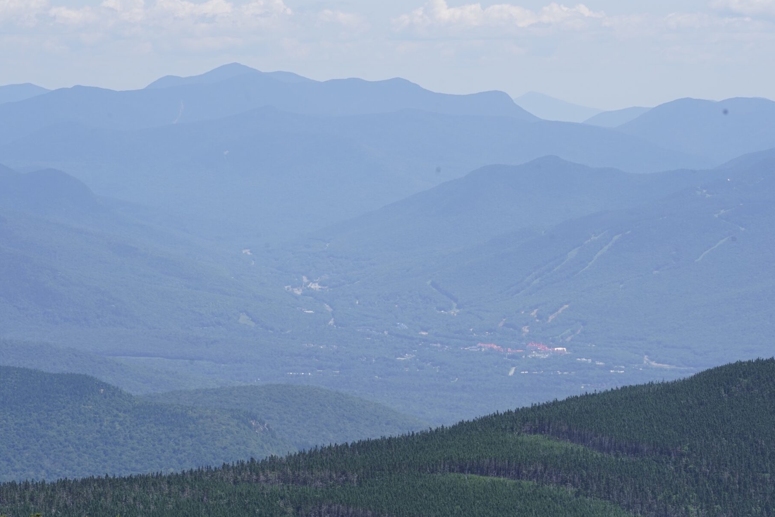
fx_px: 3208
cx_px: 381
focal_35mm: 149
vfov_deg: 9.2
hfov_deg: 13.8
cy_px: 364
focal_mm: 105
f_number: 18
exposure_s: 1/160
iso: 250
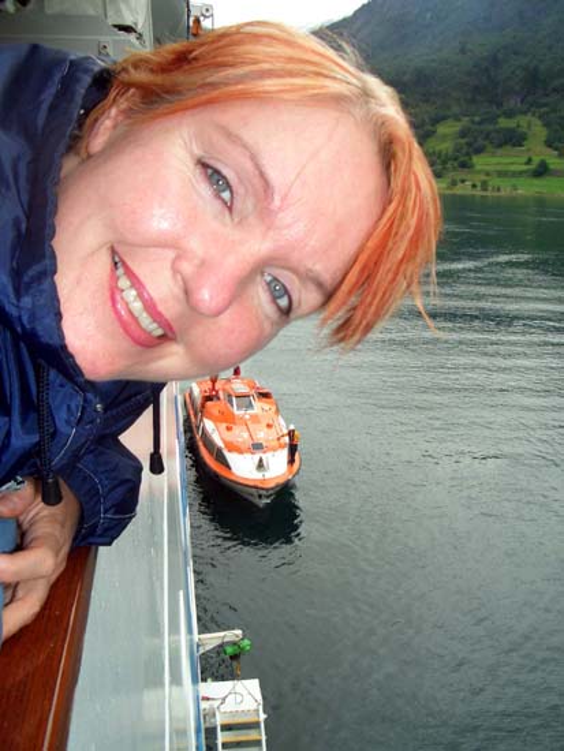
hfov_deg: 40.7
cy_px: 376
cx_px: 282
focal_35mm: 35
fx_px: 760
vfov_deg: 52.6
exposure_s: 1/320
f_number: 4.3
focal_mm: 5.8
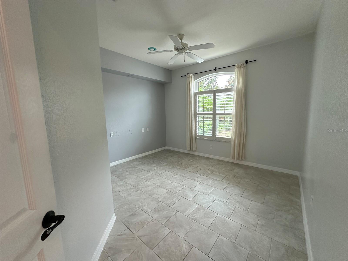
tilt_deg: -6.8
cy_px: 130
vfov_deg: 85.7
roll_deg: +1.2
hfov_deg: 102.1
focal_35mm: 14
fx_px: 141
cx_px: 174
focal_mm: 2.22
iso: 250
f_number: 2.2
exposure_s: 1/120
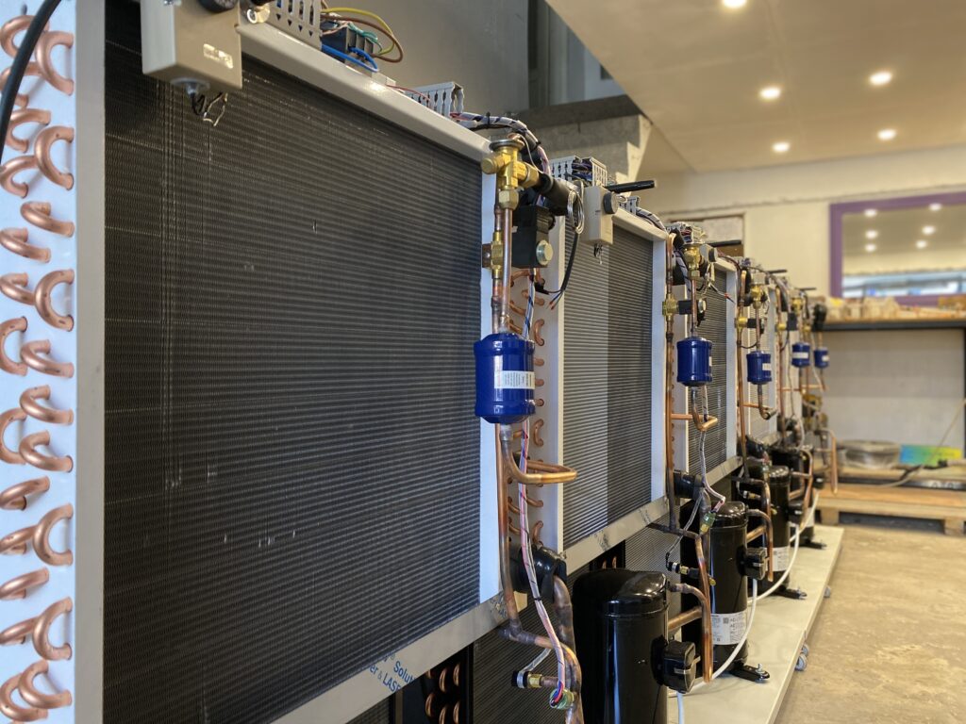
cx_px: 483
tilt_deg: -0.6
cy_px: 362
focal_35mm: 26
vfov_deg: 53.1
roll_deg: +0.5
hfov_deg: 67.3
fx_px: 726
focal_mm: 4.25
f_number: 1.8
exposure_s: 1/50
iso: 250
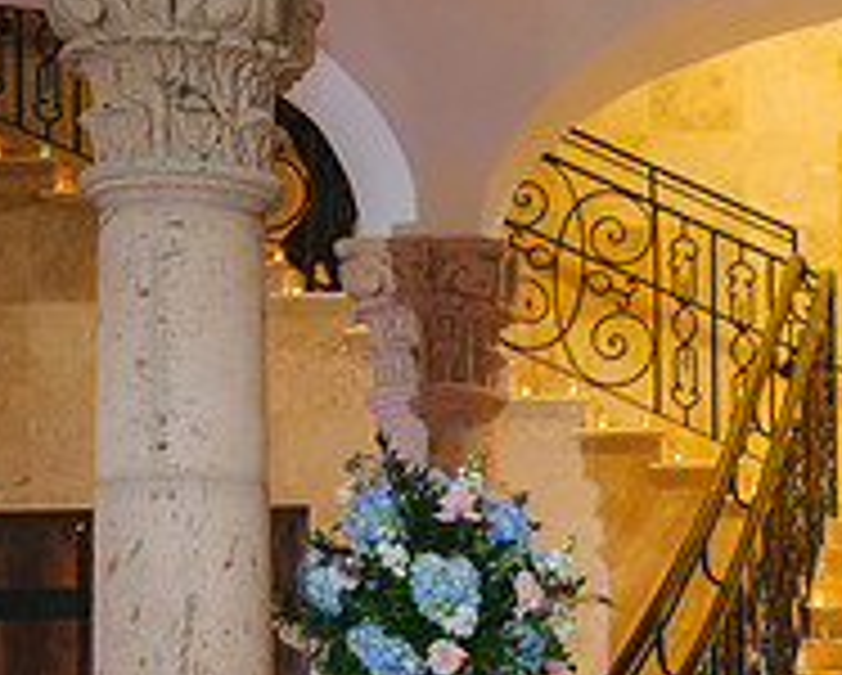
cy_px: 846
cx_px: 1171
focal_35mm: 128
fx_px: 3193
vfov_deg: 11.8
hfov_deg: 14.3
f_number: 2.8
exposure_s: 1/100
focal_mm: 44
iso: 3200
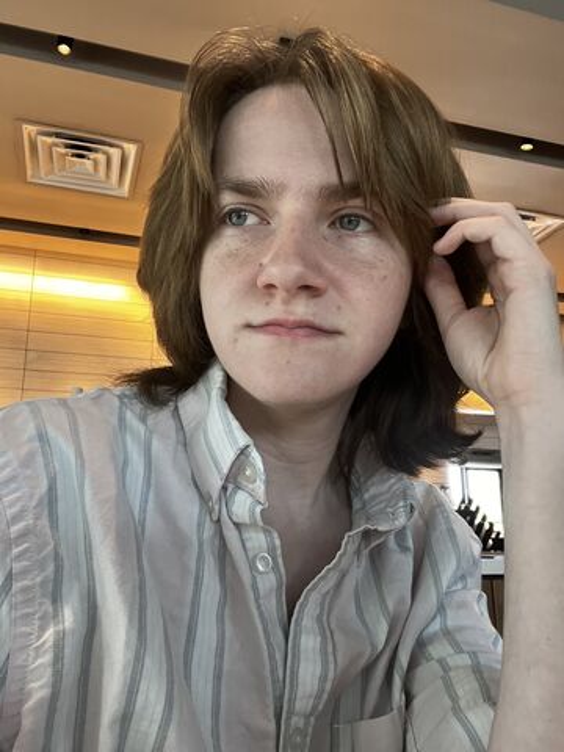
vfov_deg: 60.0
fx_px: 652
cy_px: 376
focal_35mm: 30
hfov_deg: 46.8
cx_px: 282
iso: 125
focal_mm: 2.71
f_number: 2.2
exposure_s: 1/60
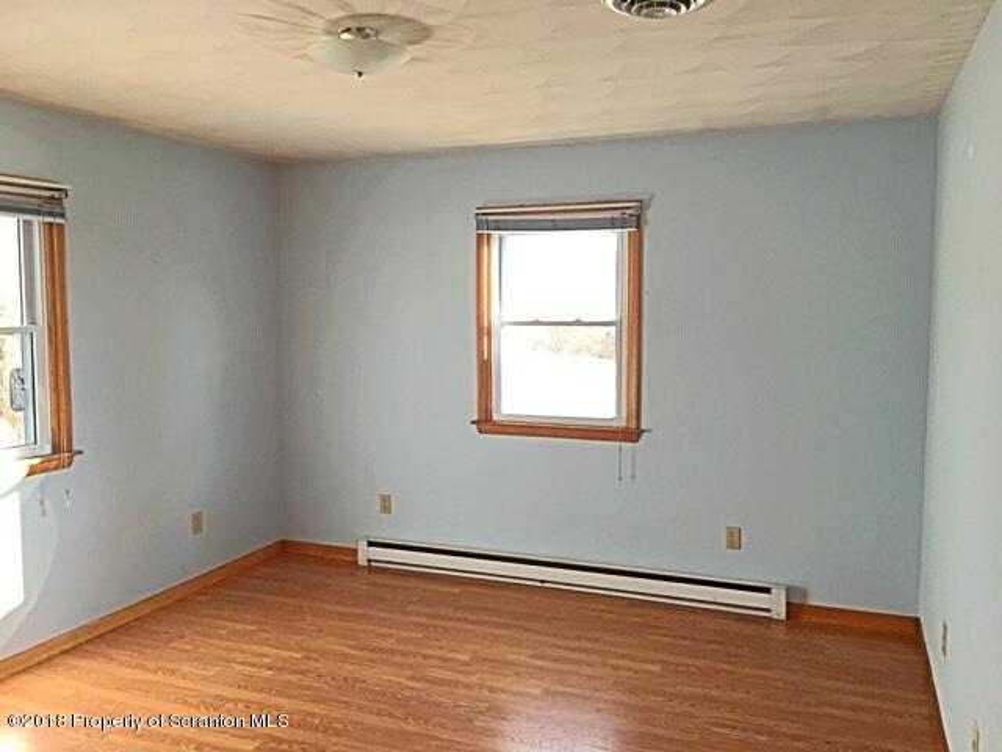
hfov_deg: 61.7
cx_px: 501
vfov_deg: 48.2
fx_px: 839
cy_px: 376
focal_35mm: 29
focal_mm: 4.15
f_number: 2.2
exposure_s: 1/40
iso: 32
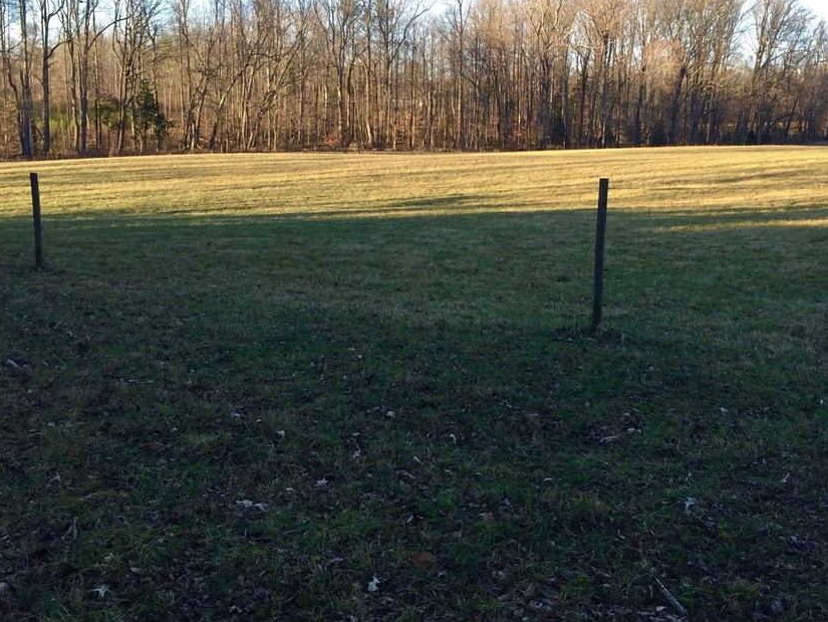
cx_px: 494
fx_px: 861
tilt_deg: -12.3
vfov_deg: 39.7
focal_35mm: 36
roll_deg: -2.7
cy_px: 293
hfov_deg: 51.0
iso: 32
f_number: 2.2
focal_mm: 4.15
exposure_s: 1/233
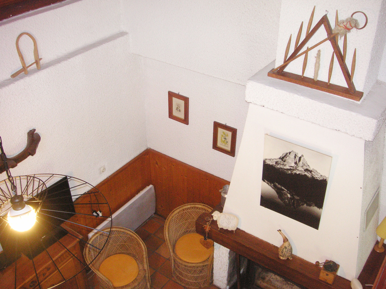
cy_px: 144
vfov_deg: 38.7
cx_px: 193
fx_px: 413
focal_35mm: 37
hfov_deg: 50.1
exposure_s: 1/45
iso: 160
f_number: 2.8
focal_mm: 6.1
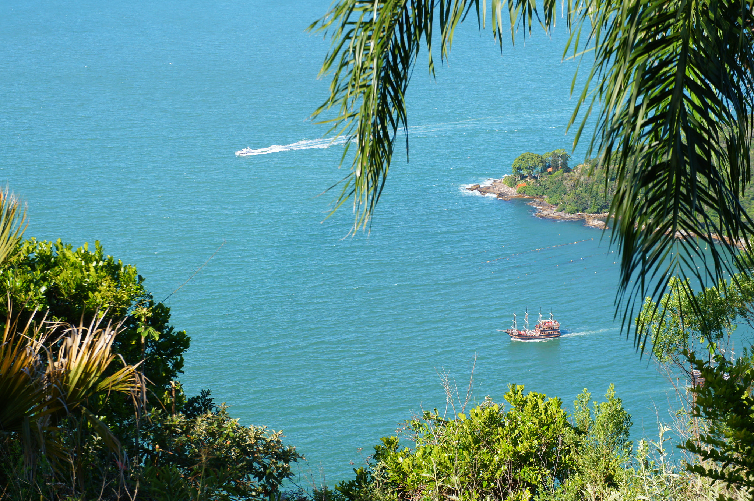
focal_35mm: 82
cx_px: 377
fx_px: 1726
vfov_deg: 16.5
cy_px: 250
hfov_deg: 24.6
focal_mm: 55
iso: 200
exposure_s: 1/320
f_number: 8
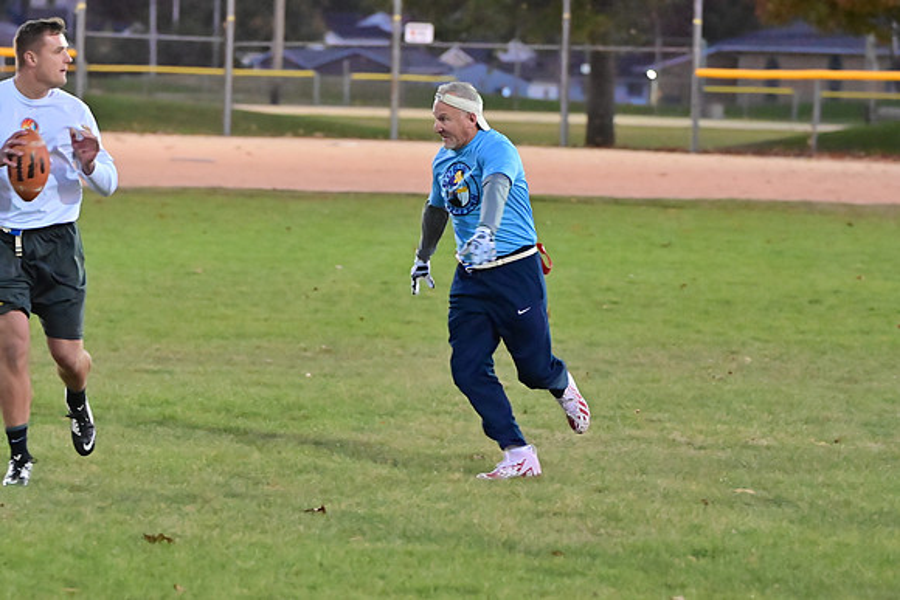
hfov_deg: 11.0
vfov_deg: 7.3
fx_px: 4676
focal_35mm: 187
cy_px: 300
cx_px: 450
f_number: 4
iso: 6400
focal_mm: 125
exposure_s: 1/640
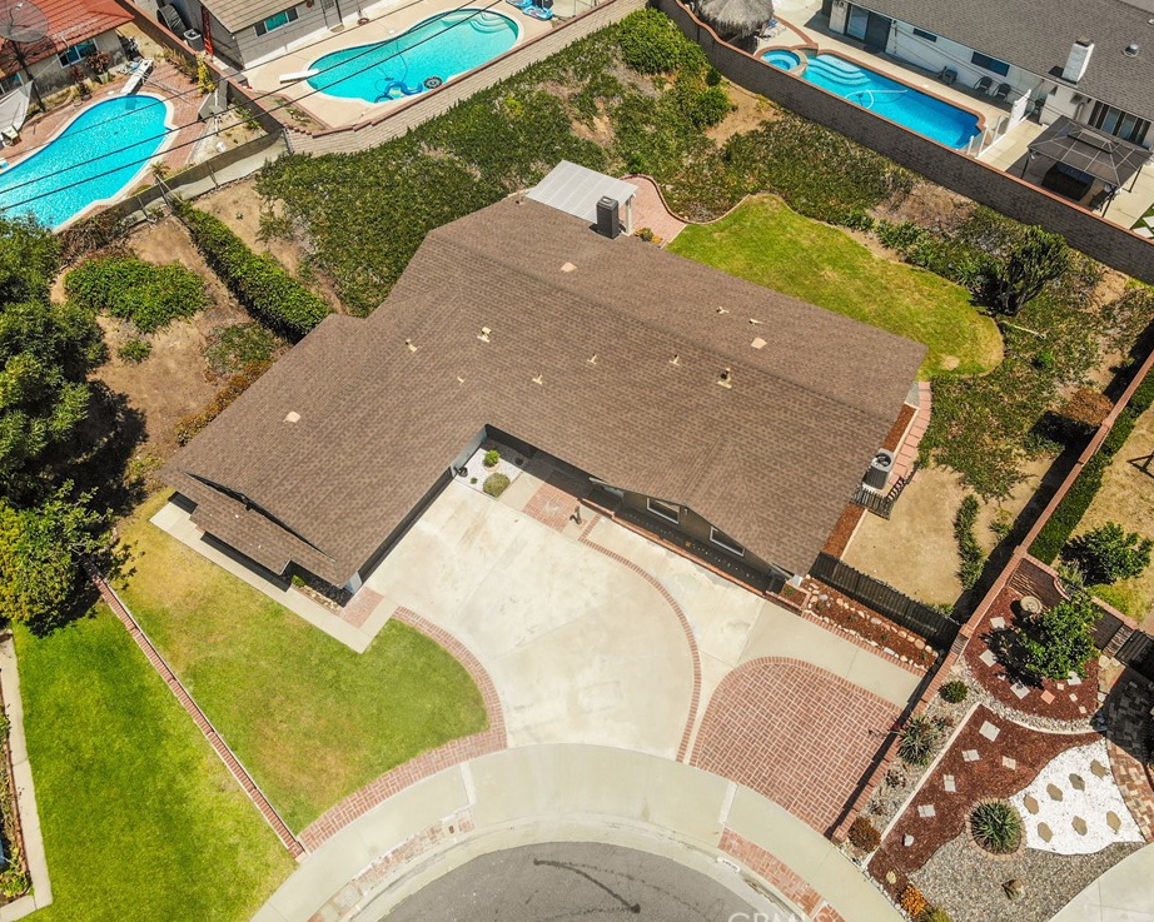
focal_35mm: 26
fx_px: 888
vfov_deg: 54.9
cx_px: 635
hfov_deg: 65.9
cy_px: 462
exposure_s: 1/700
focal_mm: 4.5
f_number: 2.8
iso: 111
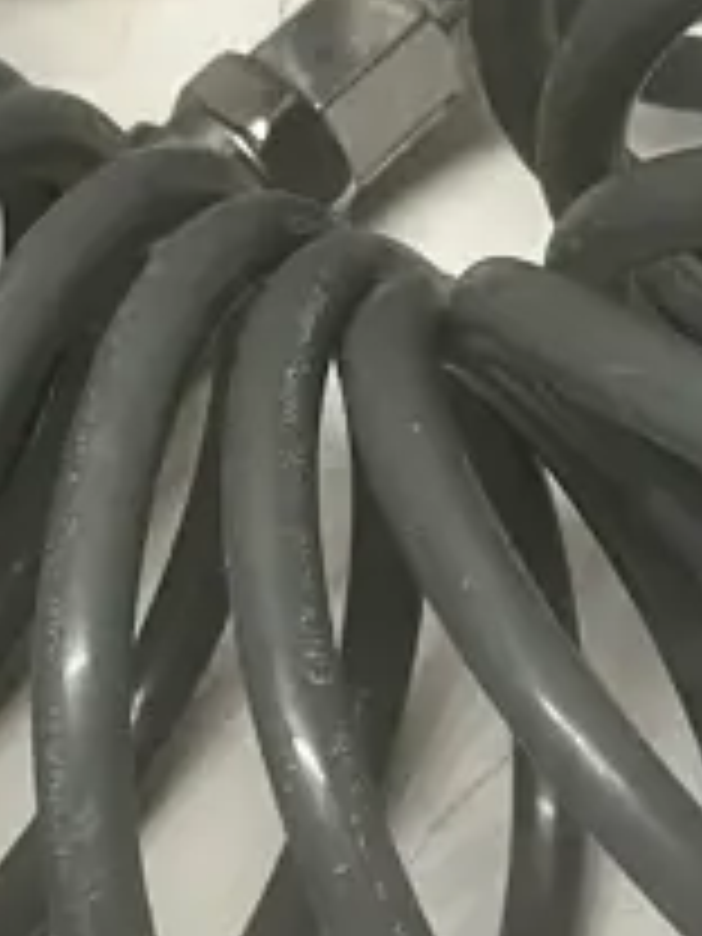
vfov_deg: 14.1
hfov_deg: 10.7
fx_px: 3731
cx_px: 423
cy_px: 918
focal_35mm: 138
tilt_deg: -57.9
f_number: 1.8
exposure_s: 1/50
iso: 80
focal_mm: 3.99
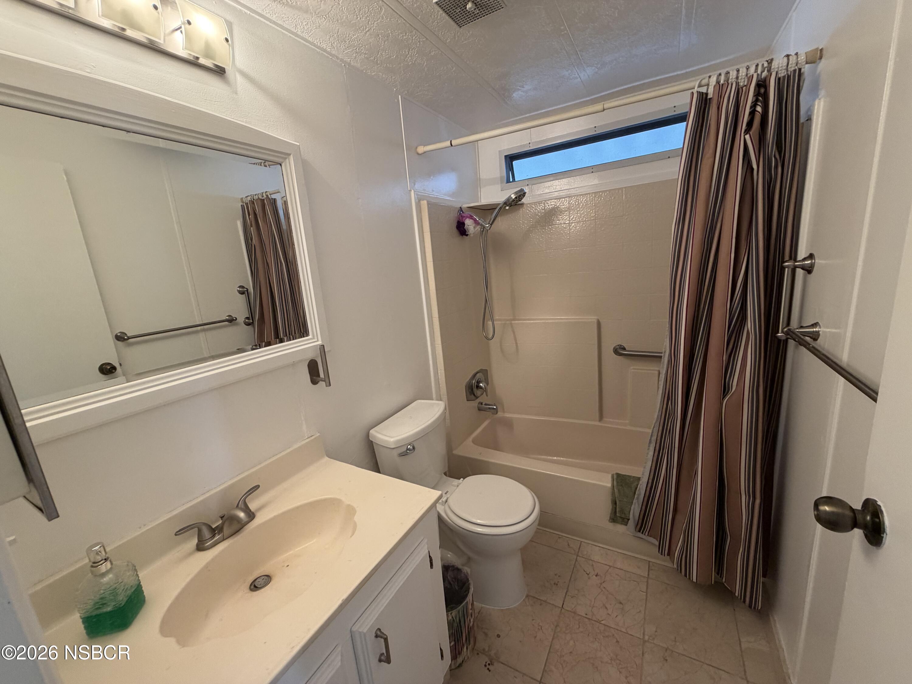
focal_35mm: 14
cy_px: 342
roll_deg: +5.2
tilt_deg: -11.7
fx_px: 369
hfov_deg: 102.1
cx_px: 456
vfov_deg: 85.7
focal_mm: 2.22
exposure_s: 1/60
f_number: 2.2
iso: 200
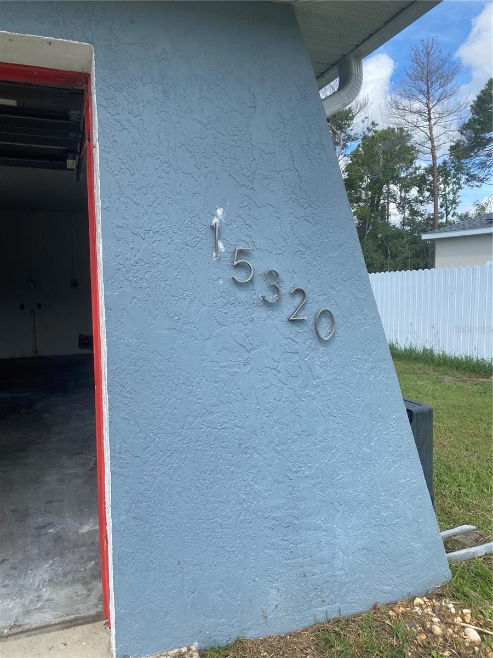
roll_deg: +3.7
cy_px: 329
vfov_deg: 67.3
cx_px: 246
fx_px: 494
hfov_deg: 53.1
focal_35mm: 26
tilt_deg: -1.1
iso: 32
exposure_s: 1/1727
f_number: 1.8
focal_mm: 4.25
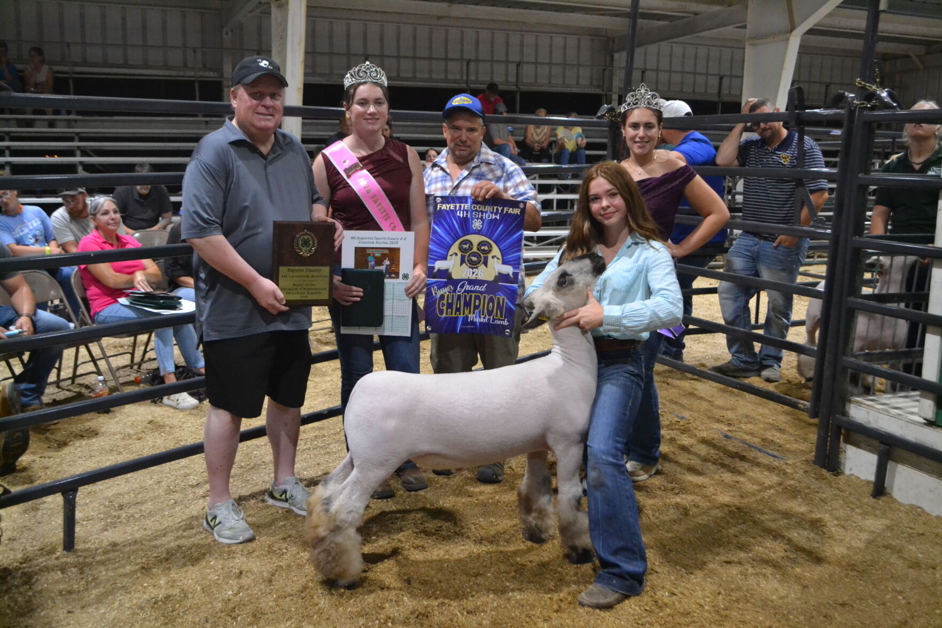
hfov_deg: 53.1
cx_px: 471
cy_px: 314
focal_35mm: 36
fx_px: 942
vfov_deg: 36.9
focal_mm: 24
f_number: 4
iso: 3200
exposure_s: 1/200
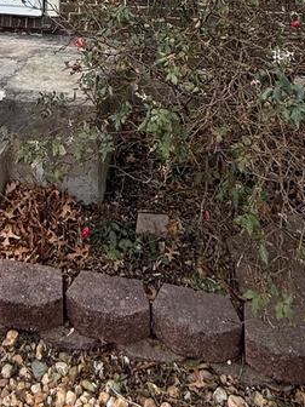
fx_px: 529
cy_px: -133
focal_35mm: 45
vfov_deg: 31.5
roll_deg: -0.7
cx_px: 45
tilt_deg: +4.7
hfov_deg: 31.0
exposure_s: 1/436
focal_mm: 2.22
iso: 50
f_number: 2.2
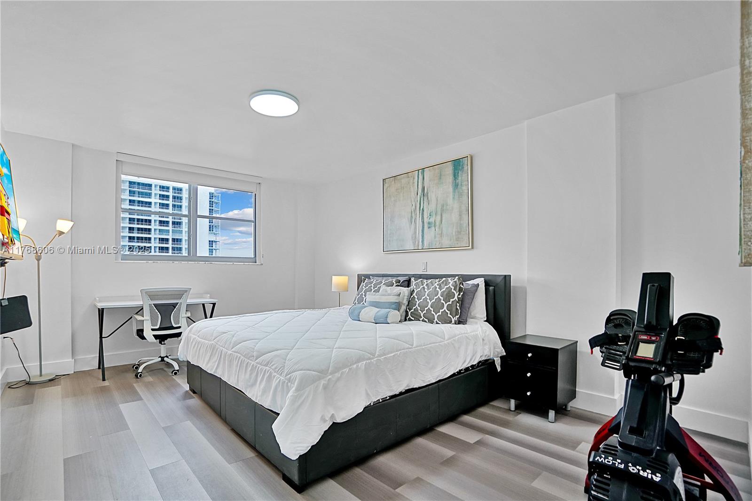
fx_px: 313
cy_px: 250
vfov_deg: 77.3
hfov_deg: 100.4
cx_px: 376
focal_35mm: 15
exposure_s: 1/320
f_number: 5
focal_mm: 10
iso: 320
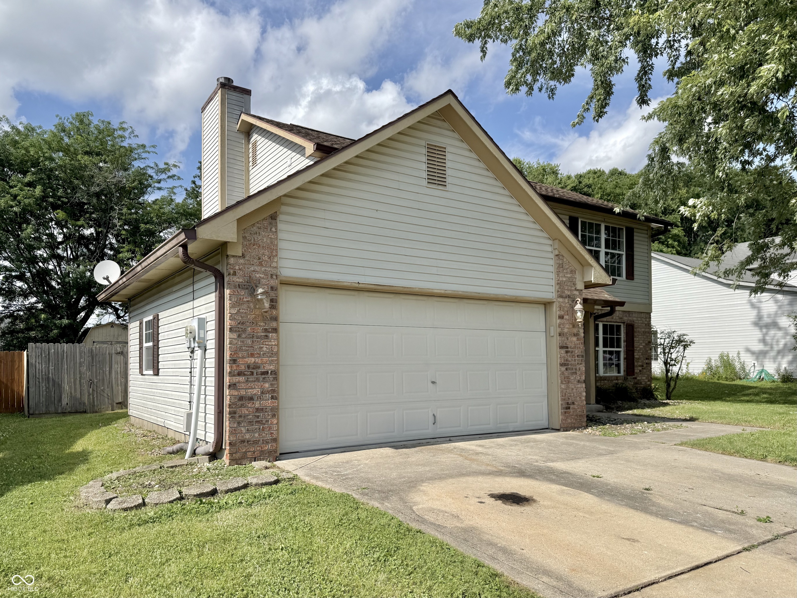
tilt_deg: +7.1
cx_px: 398
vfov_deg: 56.8
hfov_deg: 71.6
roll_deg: +0.9
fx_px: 553
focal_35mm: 24
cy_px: 299
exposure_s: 1/4975
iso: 80
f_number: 1.78
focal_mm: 6.76
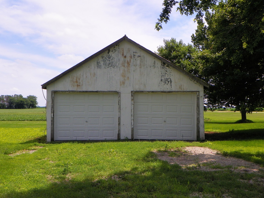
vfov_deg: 30.3
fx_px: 366
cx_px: 132
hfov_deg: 39.7
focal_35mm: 48
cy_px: 99
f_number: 5.6
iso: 64
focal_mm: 8.5
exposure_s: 1/400
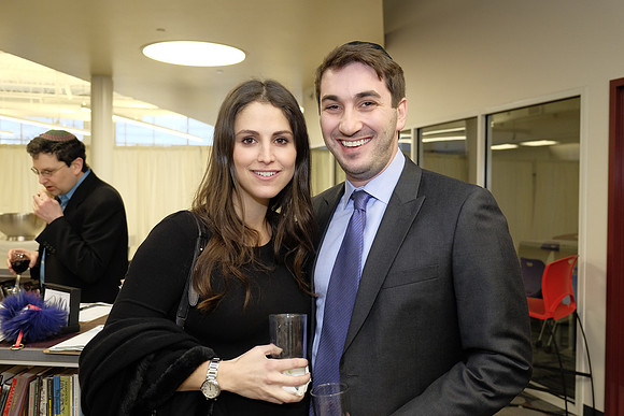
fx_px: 572
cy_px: 208
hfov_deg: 57.2
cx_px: 312
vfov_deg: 40.0
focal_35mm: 33
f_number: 3.2
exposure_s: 1/125
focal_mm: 22.3
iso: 1000
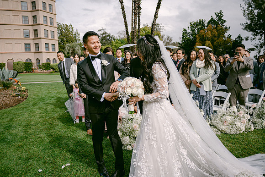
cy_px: 88
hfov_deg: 64.4
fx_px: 210
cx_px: 132
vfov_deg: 45.5
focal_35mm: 29
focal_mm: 28
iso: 100
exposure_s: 1/3200
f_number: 2.8
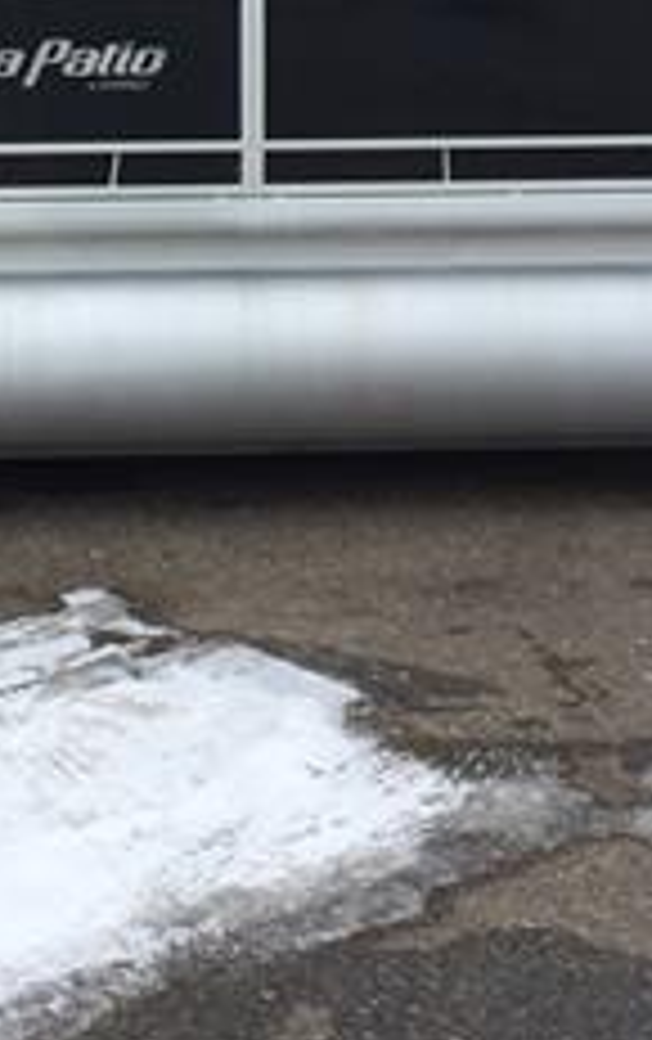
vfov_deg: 23.5
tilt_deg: -4.2
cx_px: 54
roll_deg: +2.7
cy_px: 59
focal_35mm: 85
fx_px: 2409
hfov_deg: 15.2
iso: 32
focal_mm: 4.15
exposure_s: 1/471
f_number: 2.2
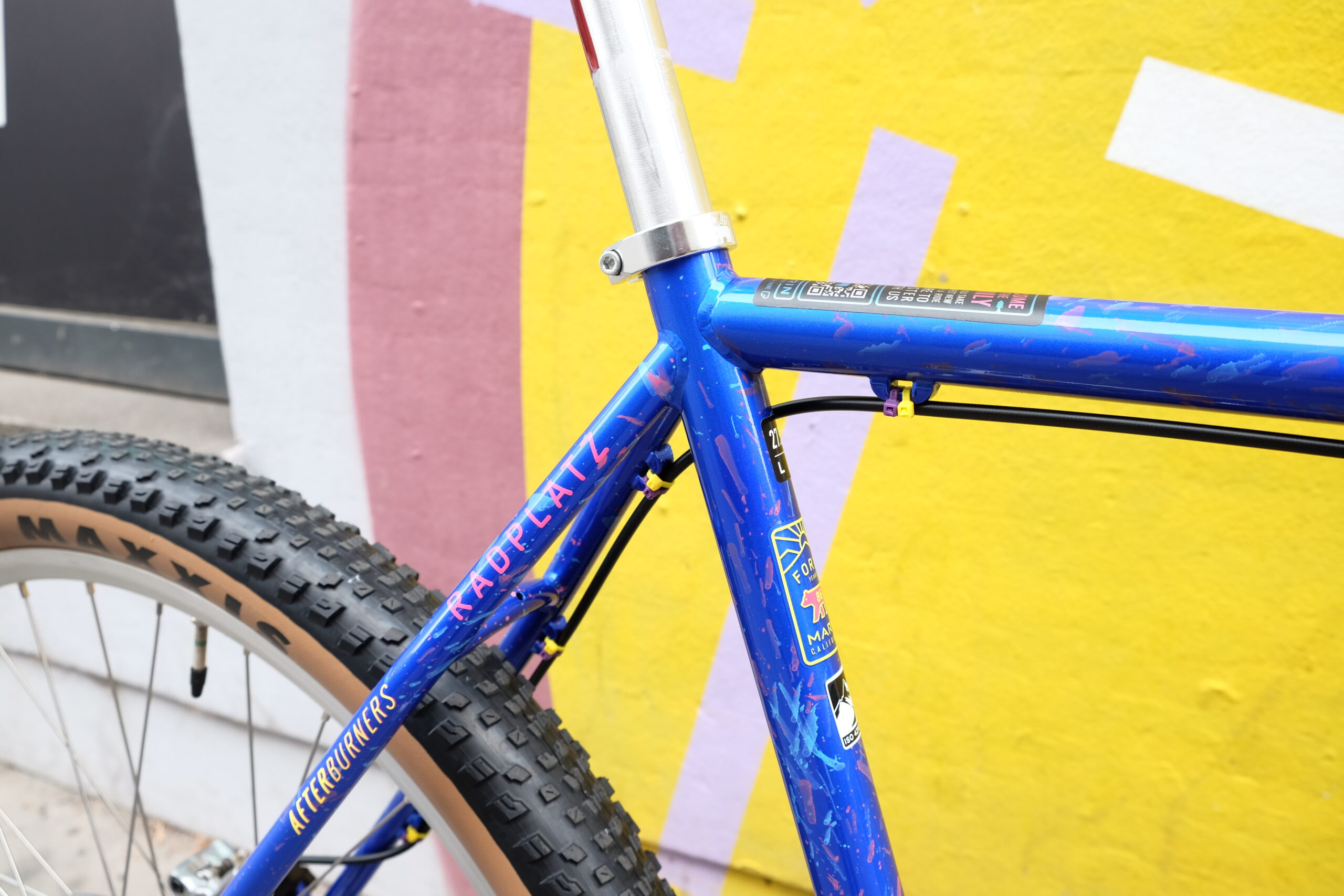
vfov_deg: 46.4
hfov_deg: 65.5
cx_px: 672
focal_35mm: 28
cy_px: 448
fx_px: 1045
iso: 200
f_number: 5
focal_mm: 18.8
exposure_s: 1/56
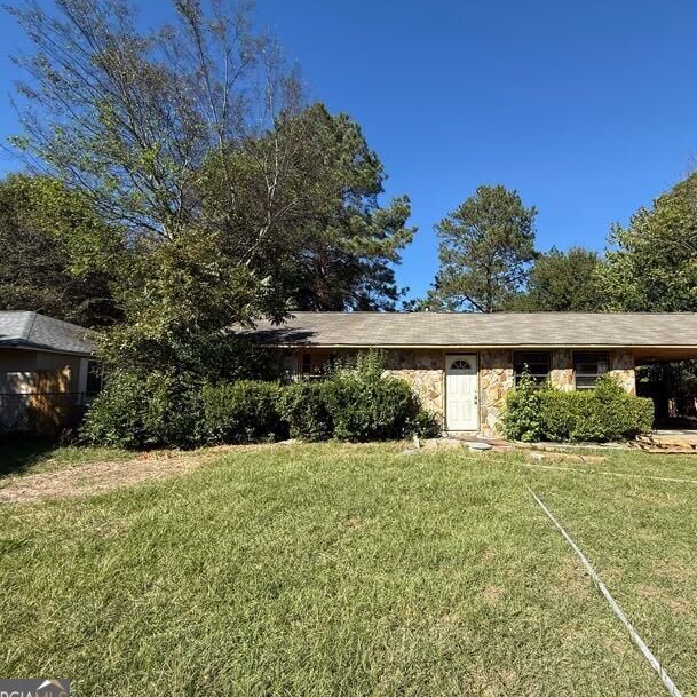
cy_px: 355
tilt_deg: +6.2
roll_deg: +0.2
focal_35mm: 17
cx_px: 442
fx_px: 387
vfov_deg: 84.0
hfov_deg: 82.1
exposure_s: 1/1534
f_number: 2.2
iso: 64
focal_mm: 2.22
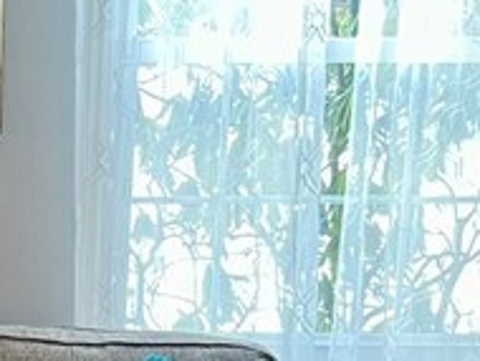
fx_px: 1944
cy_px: 406
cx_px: -164
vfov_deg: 10.5
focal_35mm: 140
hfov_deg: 13.5
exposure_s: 1/60
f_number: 1.5
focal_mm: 5.7
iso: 250
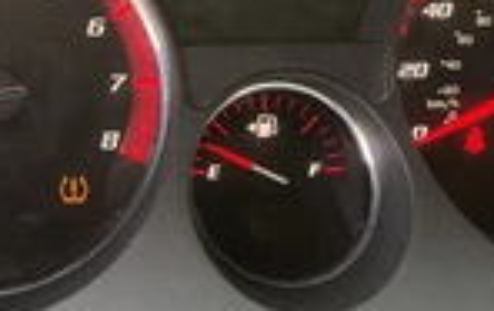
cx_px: 170
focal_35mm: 83
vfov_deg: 15.8
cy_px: 147
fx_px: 1119
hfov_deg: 24.8
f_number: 1.8
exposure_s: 1/88
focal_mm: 3
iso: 64
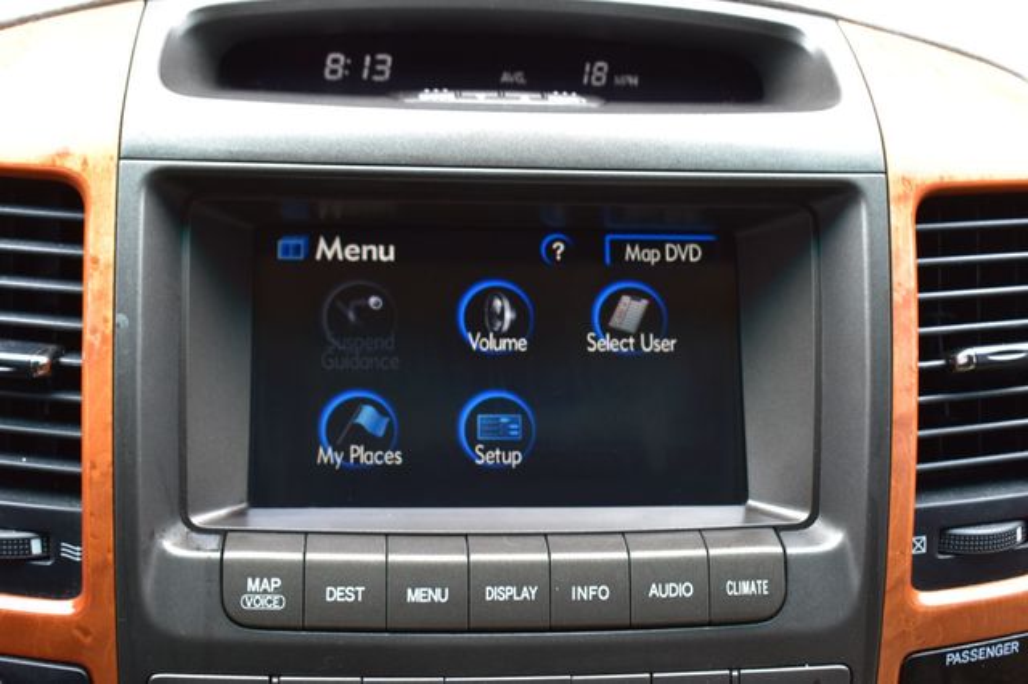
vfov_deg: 26.5
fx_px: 1456
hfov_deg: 38.9
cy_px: 342
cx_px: 514
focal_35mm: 51
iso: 400
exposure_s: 1/30
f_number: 7.1
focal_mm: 34
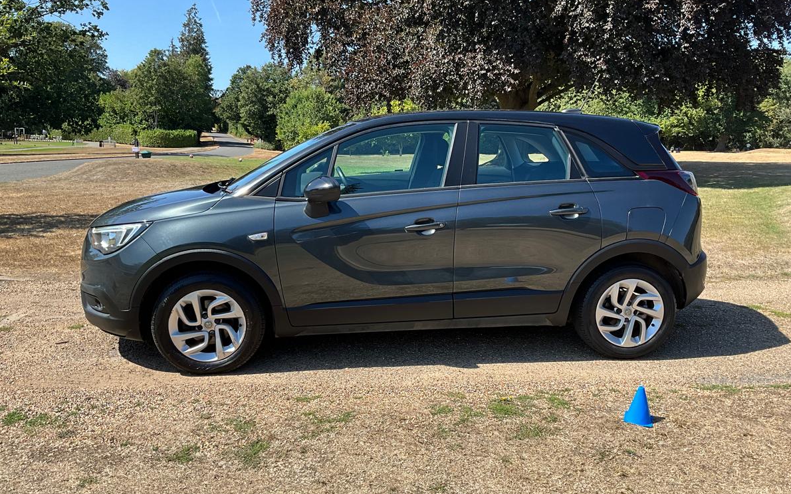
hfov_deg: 61.2
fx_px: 668
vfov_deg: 40.6
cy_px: 250
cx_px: 397
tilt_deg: -7.9
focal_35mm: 31
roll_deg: -3.7
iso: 25
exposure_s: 1/1076
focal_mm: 3
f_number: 1.8
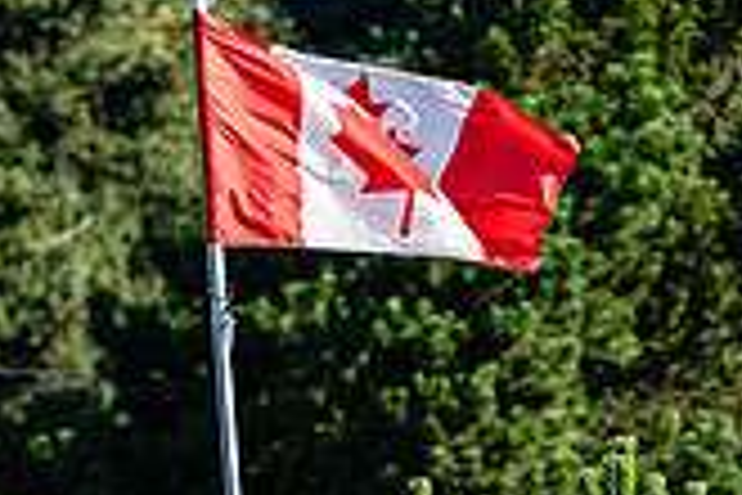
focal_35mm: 1178
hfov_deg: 1.8
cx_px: 516
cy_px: 780
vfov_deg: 1.2
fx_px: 24278
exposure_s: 1/1000
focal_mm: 195
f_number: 3.2
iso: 100
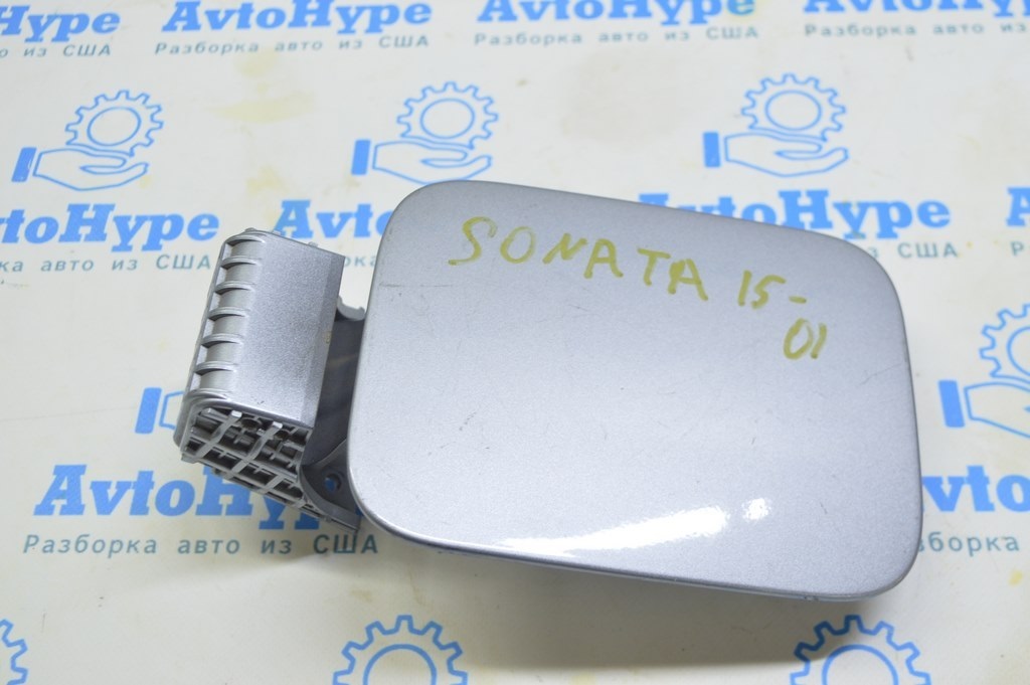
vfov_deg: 29.8
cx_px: 515
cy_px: 342
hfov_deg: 43.6
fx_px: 1286
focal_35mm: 45
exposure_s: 1/20
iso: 400
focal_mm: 30
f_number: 5.6
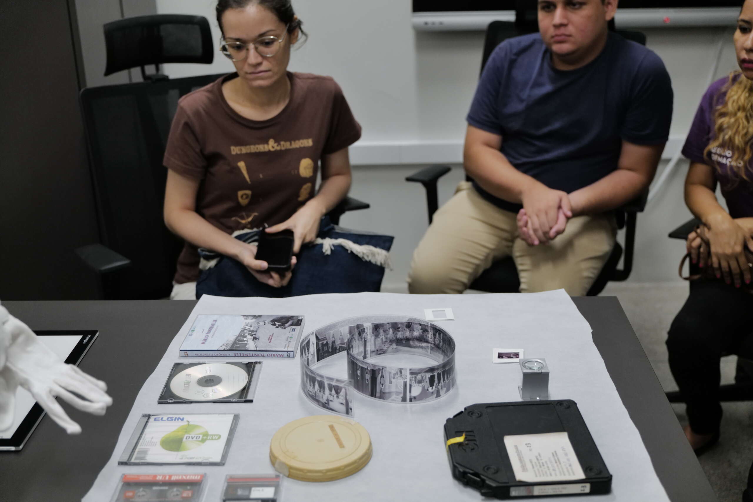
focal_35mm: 46
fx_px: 962
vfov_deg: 29.2
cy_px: 251
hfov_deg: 42.7
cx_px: 376
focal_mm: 46
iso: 2000
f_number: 3.5
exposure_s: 1/125
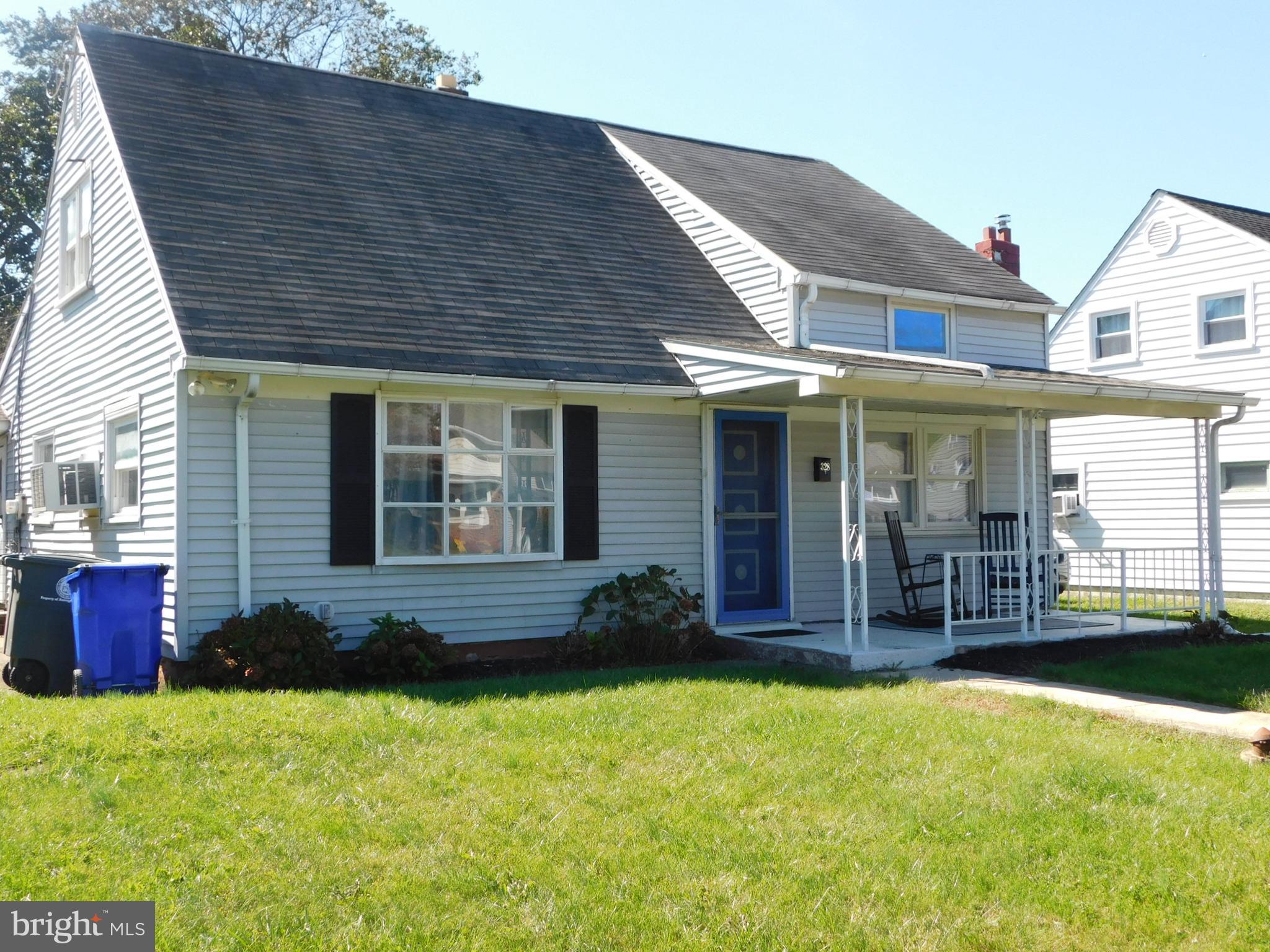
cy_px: 476
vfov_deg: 39.7
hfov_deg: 51.4
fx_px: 1321
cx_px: 635
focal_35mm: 36
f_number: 3.5
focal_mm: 6.3
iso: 125
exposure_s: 1/500
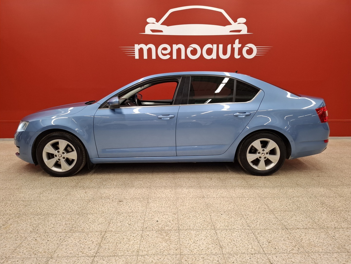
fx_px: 233
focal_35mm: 23
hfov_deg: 73.9
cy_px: 132
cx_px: 176
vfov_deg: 58.9
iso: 125
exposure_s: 1/100
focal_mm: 5.54
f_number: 1.8
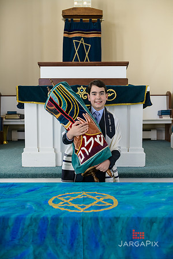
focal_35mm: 44
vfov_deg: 44.5
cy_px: 130
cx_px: 86
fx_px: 317
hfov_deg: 30.5
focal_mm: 44
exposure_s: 1/125
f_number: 3.2
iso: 400
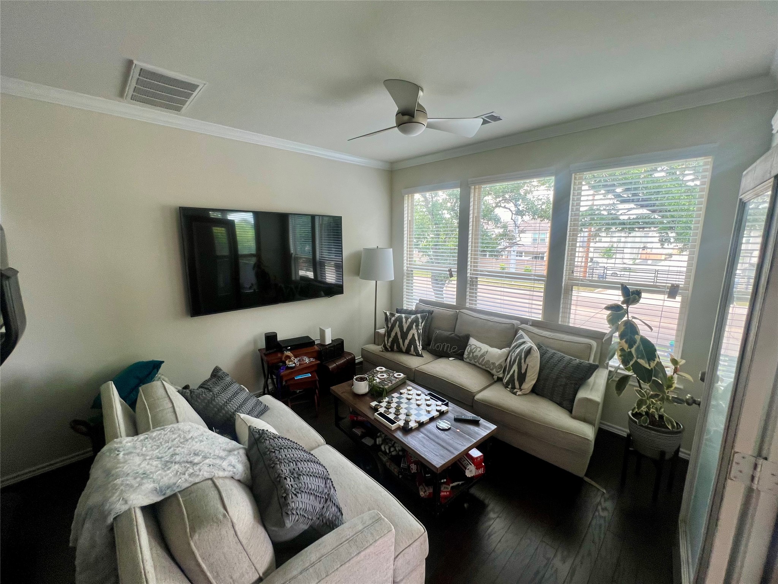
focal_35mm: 13
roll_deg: -0.6
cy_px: 292
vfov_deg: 89.9
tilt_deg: -8.5
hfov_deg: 106.2
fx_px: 292
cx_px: 389
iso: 64
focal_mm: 1.57
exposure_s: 1/99
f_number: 1.8
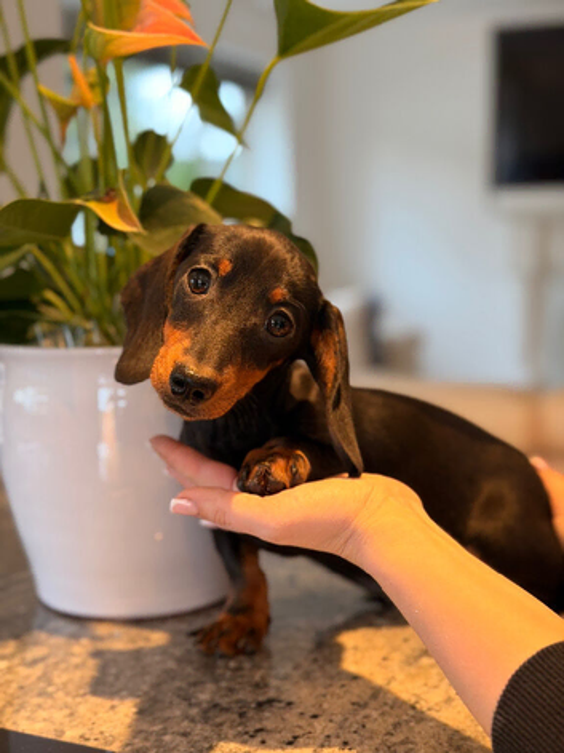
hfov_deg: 30.3
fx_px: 1043
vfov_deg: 39.7
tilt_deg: -8.0
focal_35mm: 48
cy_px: 376
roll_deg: +0.8
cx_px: 282
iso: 160
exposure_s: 1/50
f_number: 1.78
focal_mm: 6.76
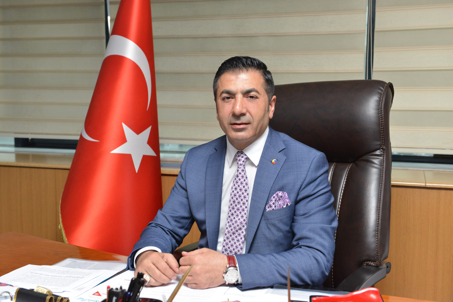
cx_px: 226
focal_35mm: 44
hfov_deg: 44.5
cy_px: 151
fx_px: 554
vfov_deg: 30.5
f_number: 5.6
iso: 3200
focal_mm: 44
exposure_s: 1/400
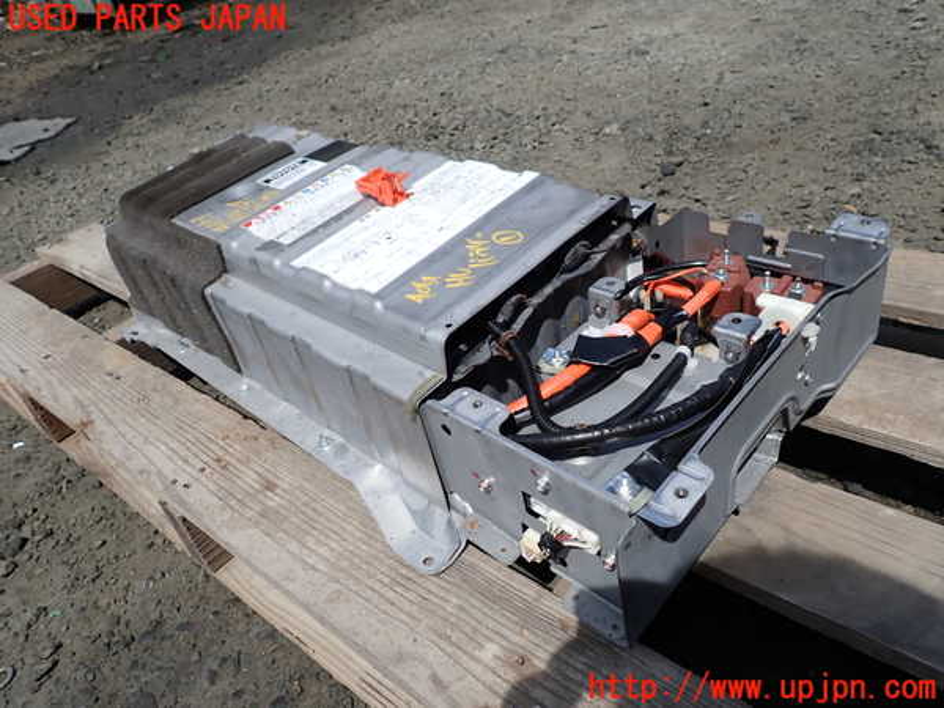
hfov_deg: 69.4
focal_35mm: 25
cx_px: 472
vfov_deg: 54.9
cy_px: 354
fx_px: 682
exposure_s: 1/250
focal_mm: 4.5
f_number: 8
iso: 100
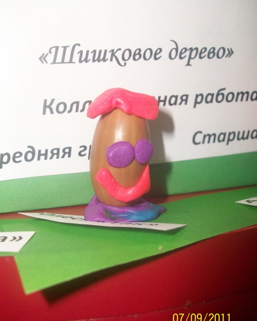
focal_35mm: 36
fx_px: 342
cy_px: 167
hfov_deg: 41.2
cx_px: 128
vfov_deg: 50.3
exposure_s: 1/60
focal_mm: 5.7
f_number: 2.8
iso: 160
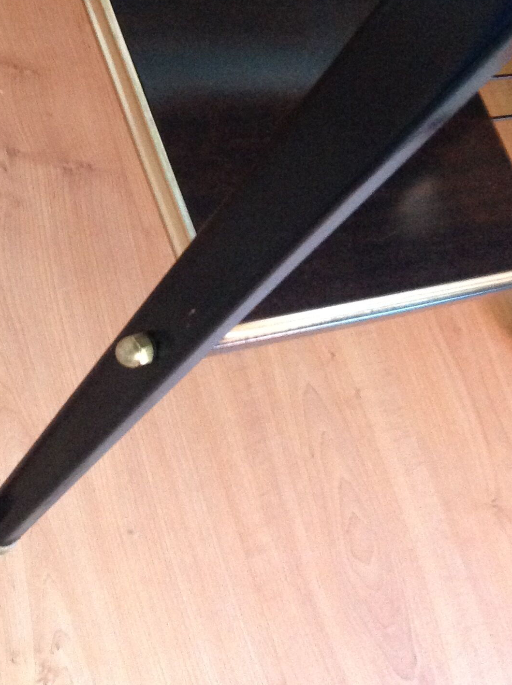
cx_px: 69
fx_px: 1266
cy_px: 202
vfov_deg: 30.0
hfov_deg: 22.4
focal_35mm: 64
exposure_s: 1/15
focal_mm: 4.28
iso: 500
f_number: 2.4
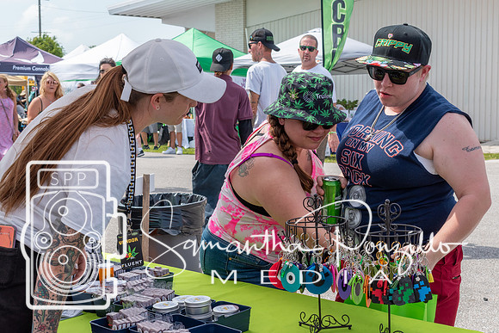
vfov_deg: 23.5
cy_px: 166
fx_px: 800
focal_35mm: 58
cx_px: 235
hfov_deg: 34.6
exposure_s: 1/400
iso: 200
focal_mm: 35
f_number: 10
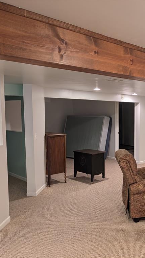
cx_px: 139
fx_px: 239
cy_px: 130
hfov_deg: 31.6
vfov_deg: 56.6
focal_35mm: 35
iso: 286
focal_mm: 6.9
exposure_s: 1/60
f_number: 1.68
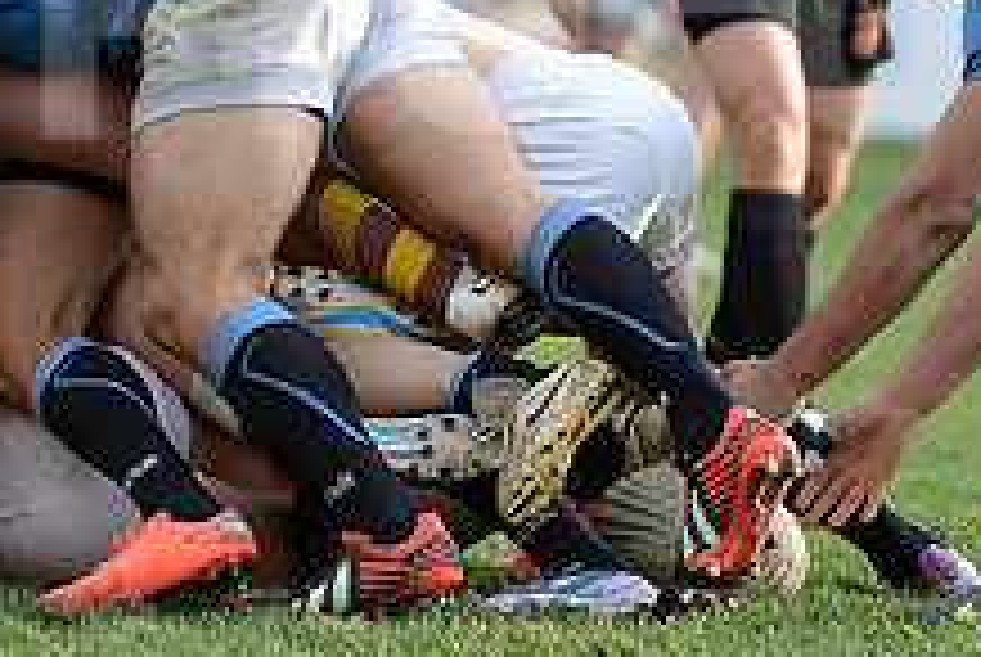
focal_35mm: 518
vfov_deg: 2.7
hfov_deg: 4.0
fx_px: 14134
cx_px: 405
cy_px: -16
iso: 320
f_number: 2.8
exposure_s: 1/500
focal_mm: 195
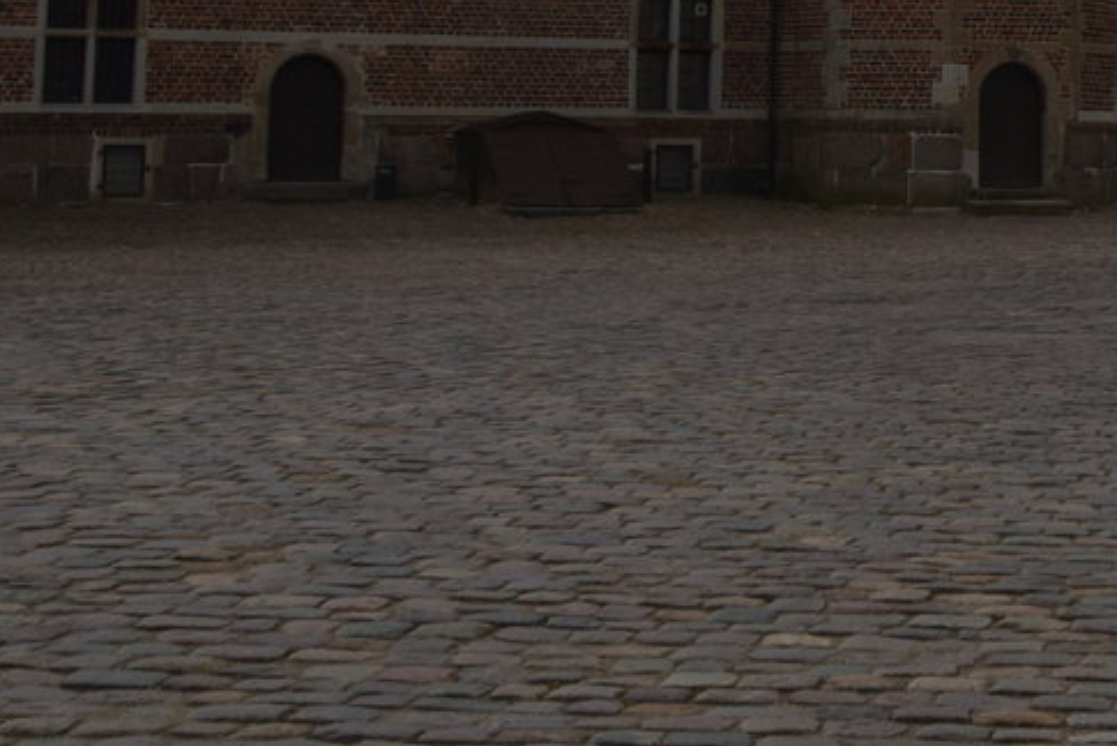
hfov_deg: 20.8
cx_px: 1453
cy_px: -284
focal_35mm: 89
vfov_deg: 14.6
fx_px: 2763
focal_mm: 18
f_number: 9
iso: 200
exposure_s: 1/320
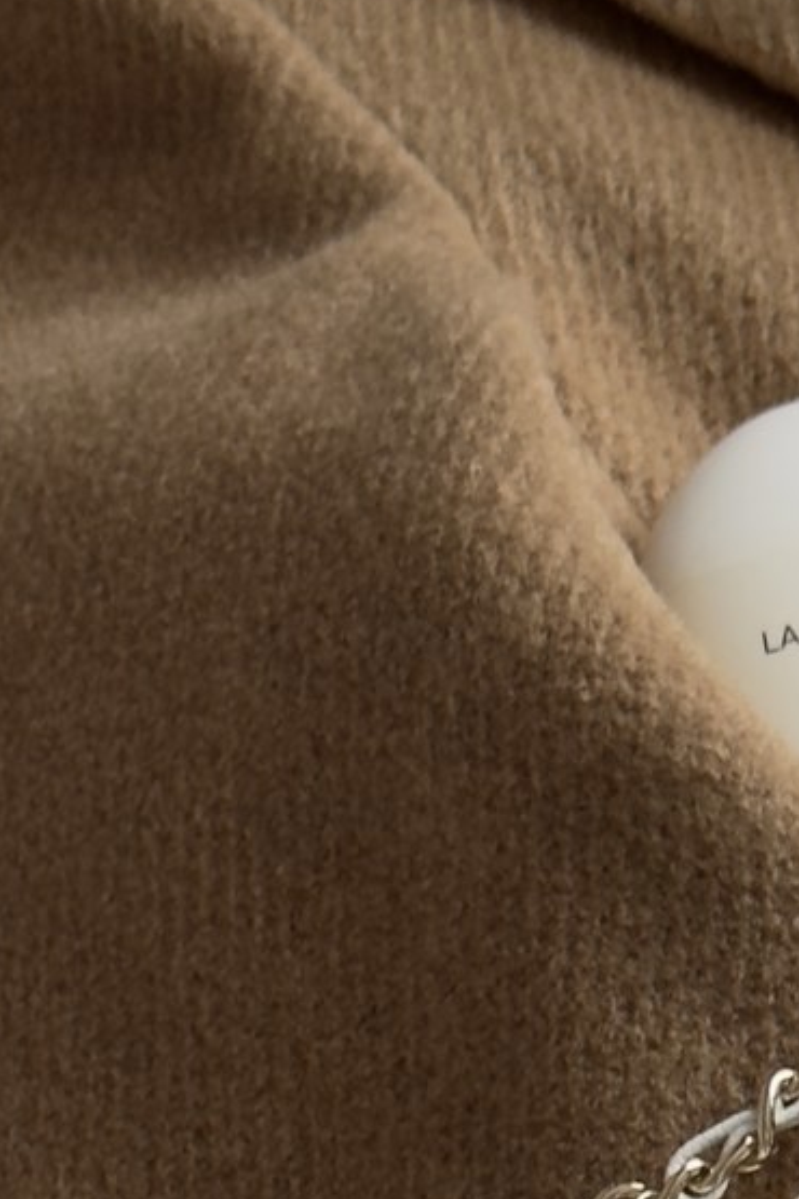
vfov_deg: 10.9
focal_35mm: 180
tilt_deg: -71.8
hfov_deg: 7.6
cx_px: 872
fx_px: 5992
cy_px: 1921
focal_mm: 6.76
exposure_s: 1/60
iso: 125
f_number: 1.78
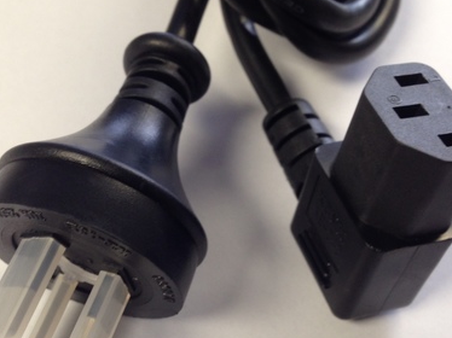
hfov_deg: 36.1
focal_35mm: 53
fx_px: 692
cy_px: 200
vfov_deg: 27.4
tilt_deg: -54.6
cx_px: 196
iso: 80
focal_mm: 4.12
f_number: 2.4
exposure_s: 1/20
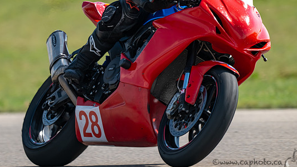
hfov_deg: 2.5
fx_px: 6719
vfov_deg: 1.4
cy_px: 58
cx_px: 105
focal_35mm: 853
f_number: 6.3
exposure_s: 1/1250
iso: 320
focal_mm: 600
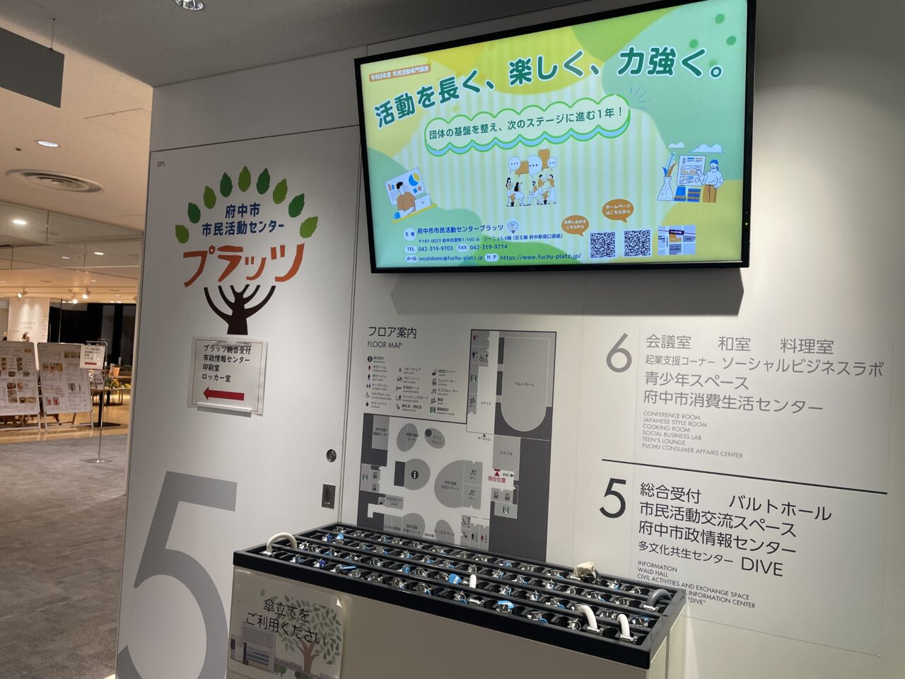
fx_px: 680
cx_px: 452
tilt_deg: +0.6
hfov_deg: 67.3
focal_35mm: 26
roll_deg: -3.5
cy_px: 340
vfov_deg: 53.1
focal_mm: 4.2
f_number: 1.6
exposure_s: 1/90
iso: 50
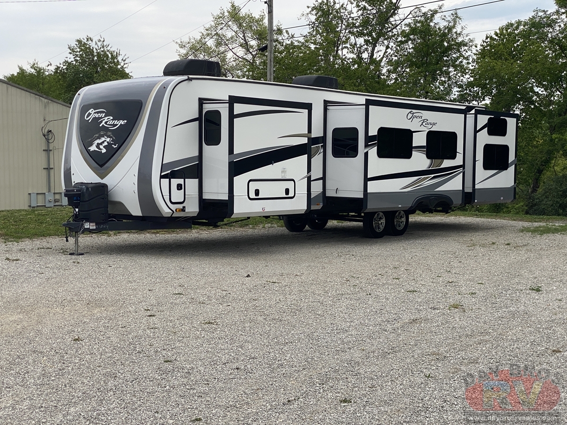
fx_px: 852
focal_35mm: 52
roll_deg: +0.2
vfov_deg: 28.0
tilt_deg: -3.8
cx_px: 284
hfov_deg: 36.8
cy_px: 212
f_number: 2
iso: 20
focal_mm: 6
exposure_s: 1/999
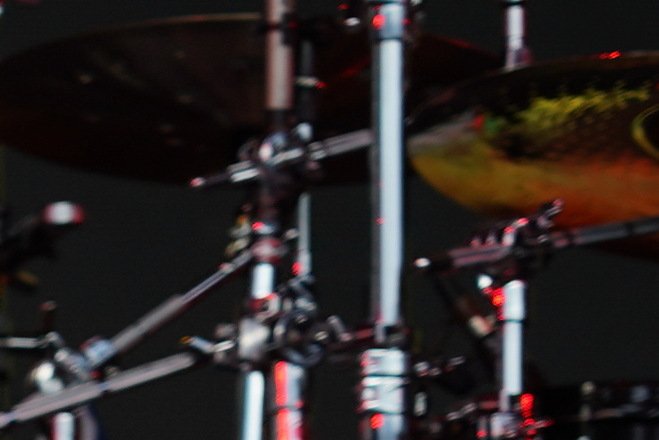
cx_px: -1105
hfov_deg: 3.0
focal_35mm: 682
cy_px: 1239
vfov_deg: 2.0
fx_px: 12488
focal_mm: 92
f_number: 4.5
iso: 100
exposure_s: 1/125
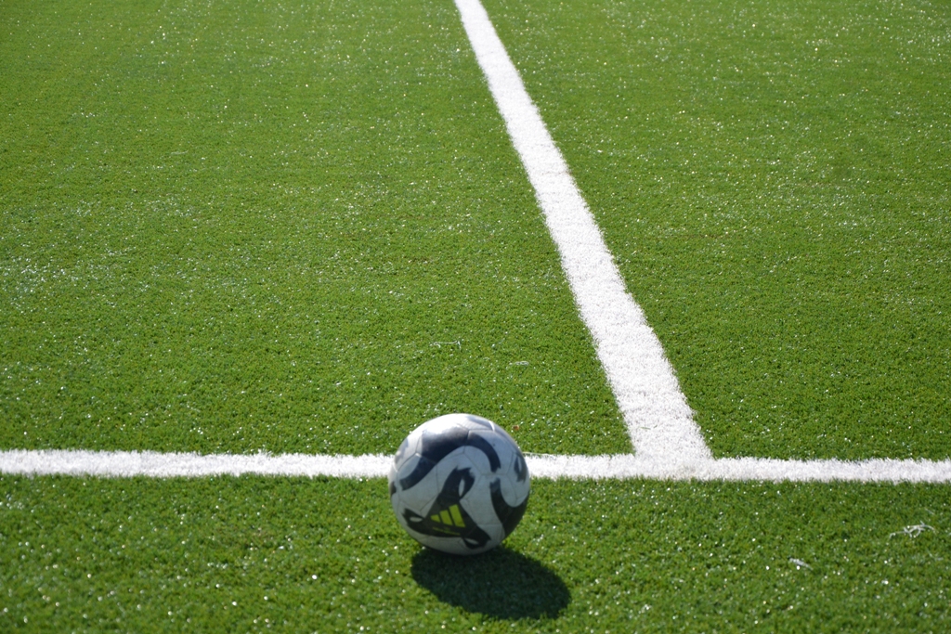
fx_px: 2457
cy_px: 317
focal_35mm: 93
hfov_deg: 21.9
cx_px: 476
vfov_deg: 14.7
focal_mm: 62
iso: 400
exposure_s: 1/1600
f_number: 5.6
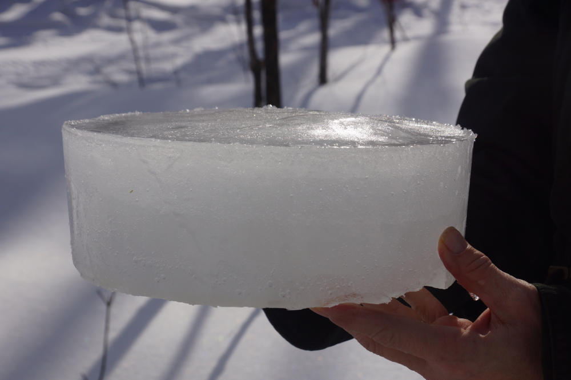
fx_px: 1189
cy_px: 190
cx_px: 286
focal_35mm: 75
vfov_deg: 18.2
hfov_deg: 27.0
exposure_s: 1/125
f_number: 11
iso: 100
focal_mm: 50
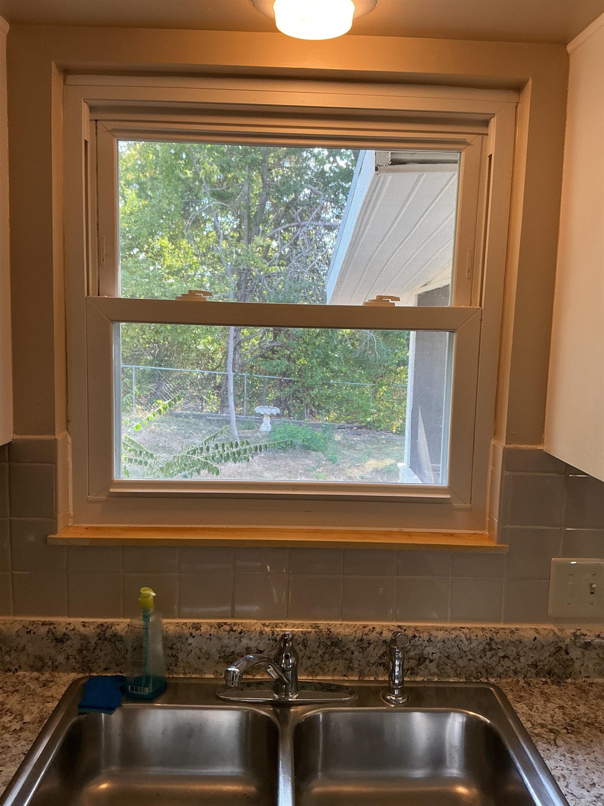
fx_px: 675
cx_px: 302
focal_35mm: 29
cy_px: 403
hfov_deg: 48.2
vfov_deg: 61.7
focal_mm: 3
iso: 50
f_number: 1.8
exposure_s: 1/60
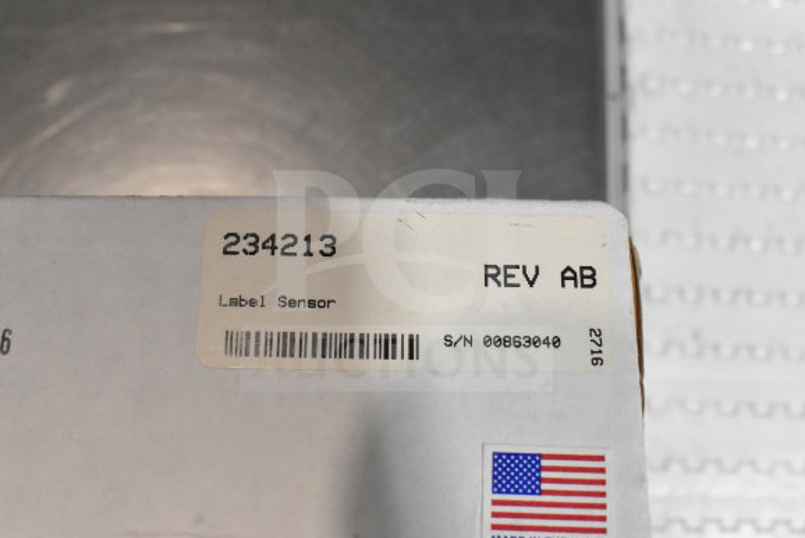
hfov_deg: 50.7
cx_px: 396
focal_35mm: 38
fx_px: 850
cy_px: 281
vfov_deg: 35.1
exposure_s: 1/500
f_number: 11
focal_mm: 24
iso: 6400
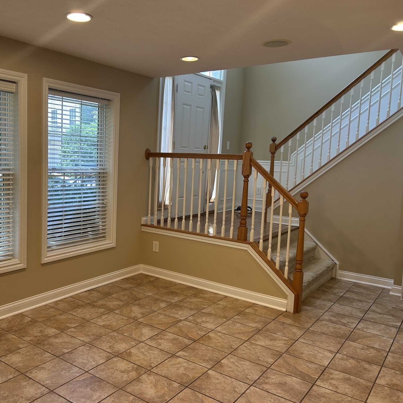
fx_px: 408
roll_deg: -2.0
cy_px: 200
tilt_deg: -5.5
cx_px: 136
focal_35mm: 31
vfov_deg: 52.5
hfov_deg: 51.6
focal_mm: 5.7
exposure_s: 1/139
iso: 50
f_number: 1.5
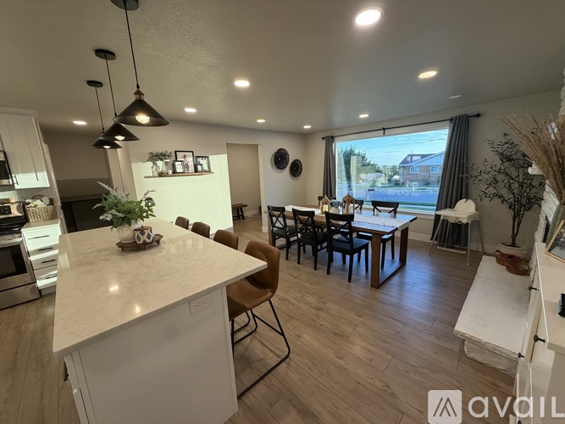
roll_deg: +2.0
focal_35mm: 14
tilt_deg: -10.8
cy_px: 212
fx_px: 228
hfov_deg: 102.1
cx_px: 282
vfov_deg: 85.7
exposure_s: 1/120
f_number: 2.2
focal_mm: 2.22
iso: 250
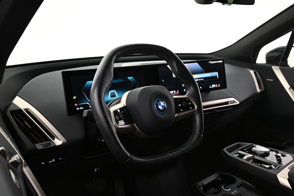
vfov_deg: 43.3
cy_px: 100
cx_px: 143
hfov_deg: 61.5
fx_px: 247
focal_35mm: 30
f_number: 3.8
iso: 1600
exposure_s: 1/25
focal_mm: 19.5
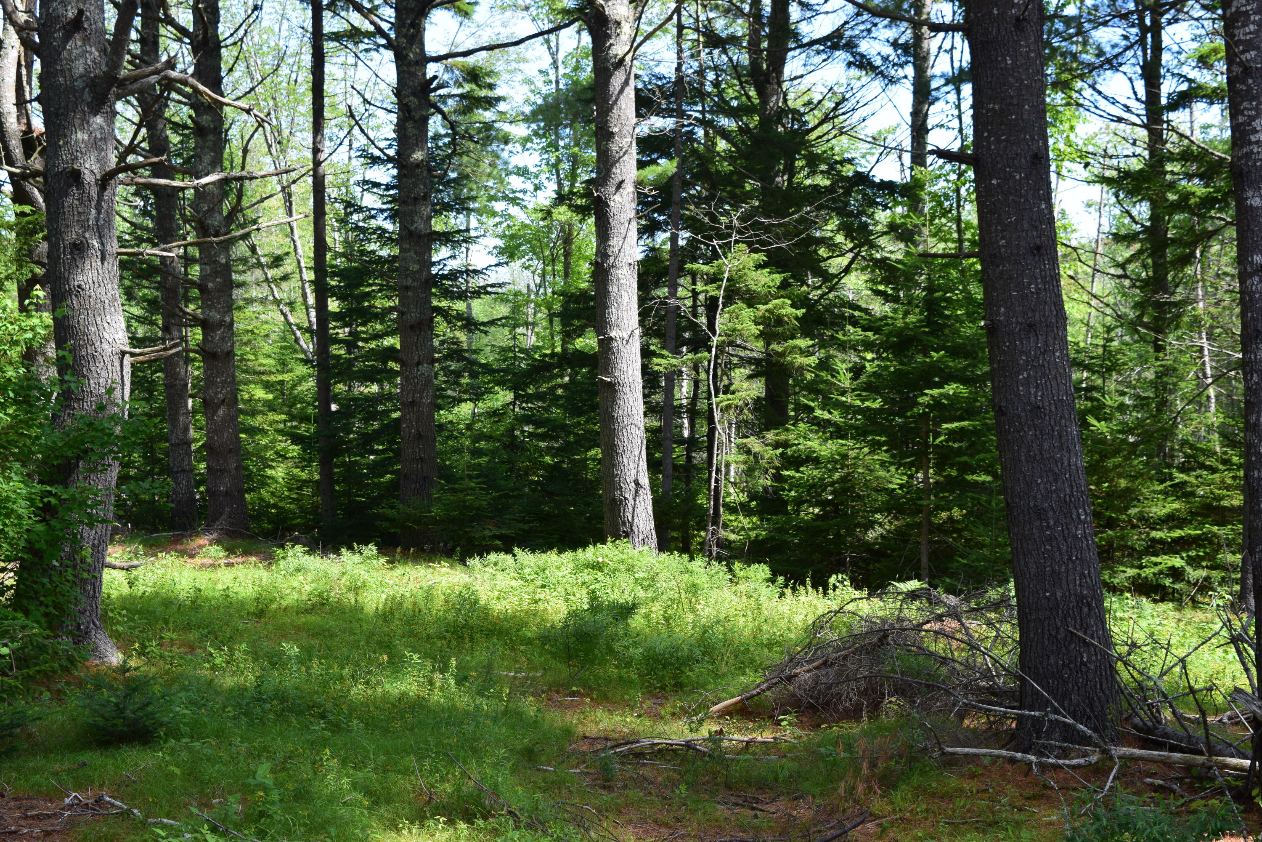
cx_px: 631
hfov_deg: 35.1
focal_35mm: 57
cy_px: 421
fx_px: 1998
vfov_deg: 23.8
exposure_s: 1/250
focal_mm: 38
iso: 400
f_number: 10
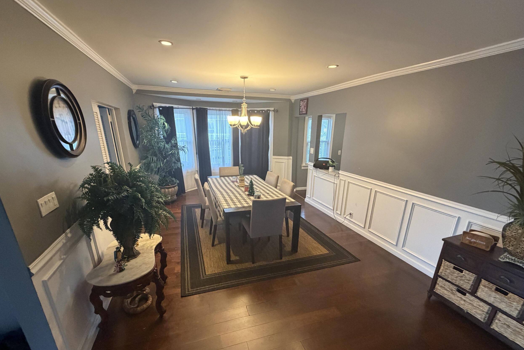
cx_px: 256
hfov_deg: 100.4
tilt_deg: -17.7
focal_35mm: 15
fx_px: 218
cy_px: 196
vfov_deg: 77.0
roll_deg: -0.3
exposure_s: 1/60
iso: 500
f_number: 2.2
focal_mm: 2.22
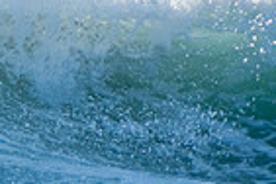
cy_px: 75
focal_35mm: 2471
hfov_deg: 0.8
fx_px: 18943
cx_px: -268
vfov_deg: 0.6
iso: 320
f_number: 5.6
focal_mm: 400
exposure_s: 1/2000
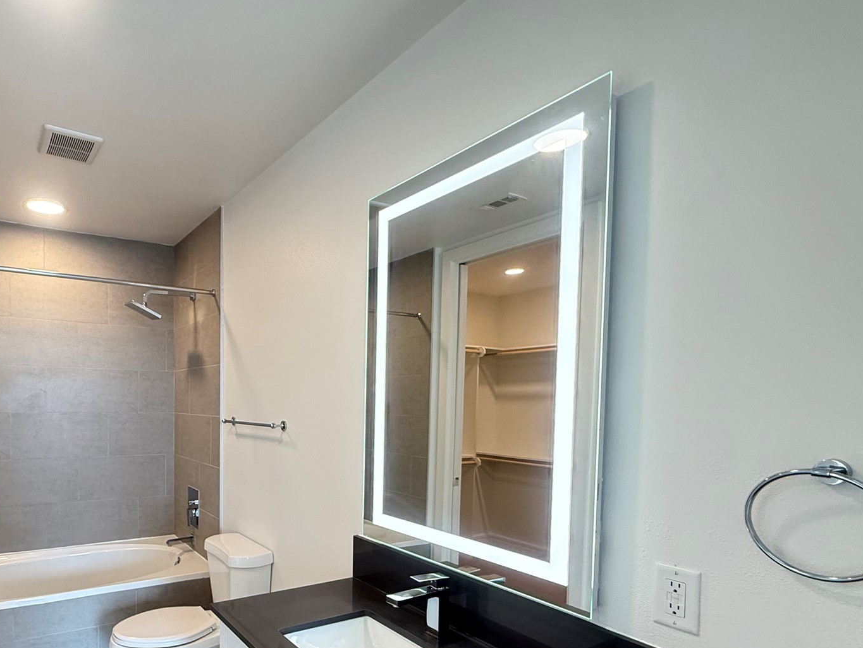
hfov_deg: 75.6
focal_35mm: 21
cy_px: 424
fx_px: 524
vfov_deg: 62.1
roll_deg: -0.5
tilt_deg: -0.9
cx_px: 264
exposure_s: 1/120
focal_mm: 2.22
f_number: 2.2
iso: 320
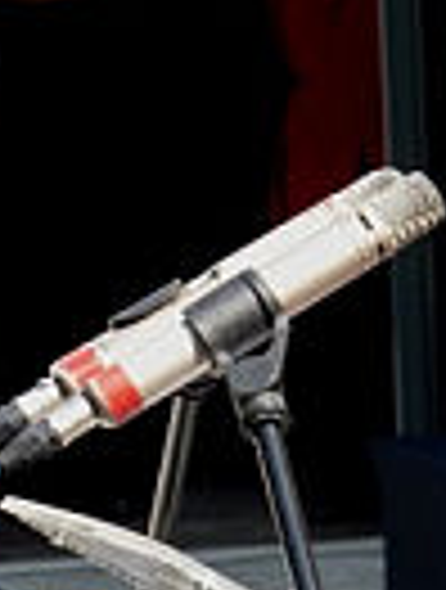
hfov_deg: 3.2
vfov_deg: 4.2
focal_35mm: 473
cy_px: 428
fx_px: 8086
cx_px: 545
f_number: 3.6
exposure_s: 1/500
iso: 200
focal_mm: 24.5
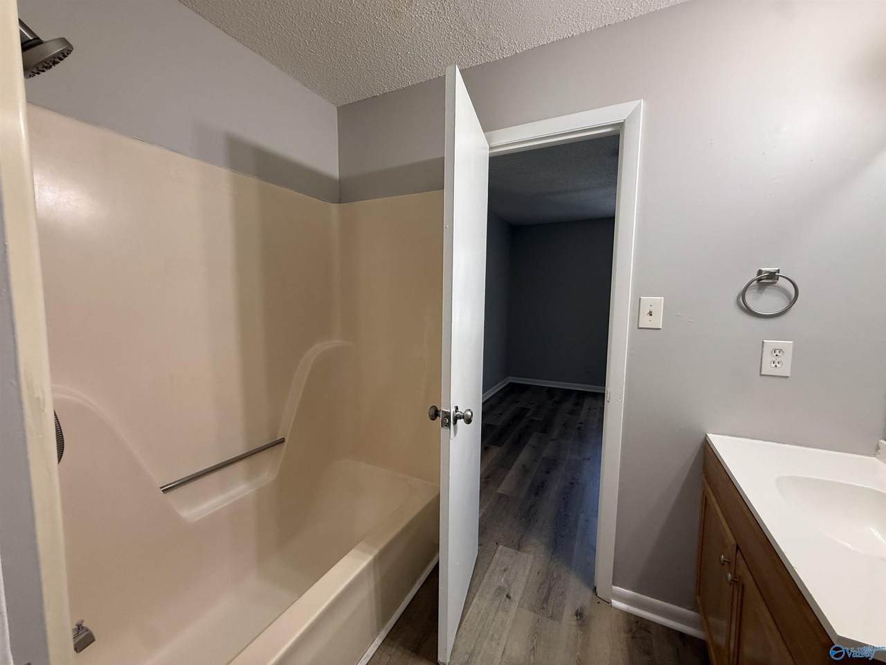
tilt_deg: -4.6
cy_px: 332
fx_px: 358
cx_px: 443
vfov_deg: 85.7
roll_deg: -1.0
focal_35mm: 14
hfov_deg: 102.1
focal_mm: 2.22
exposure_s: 1/120
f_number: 2.2
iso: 250
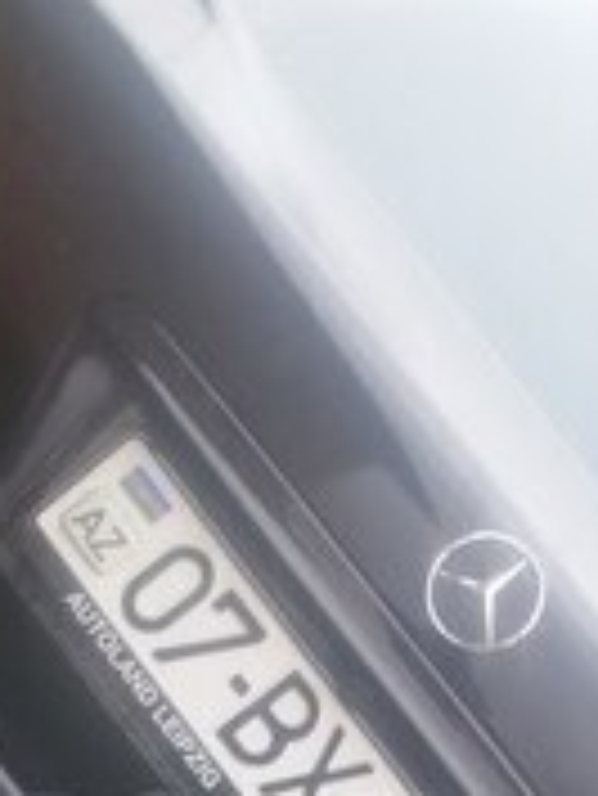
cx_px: 90
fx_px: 2002
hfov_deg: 16.8
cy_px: 845
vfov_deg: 21.5
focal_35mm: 87
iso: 64
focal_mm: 2.93
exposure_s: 1/100
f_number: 2.4
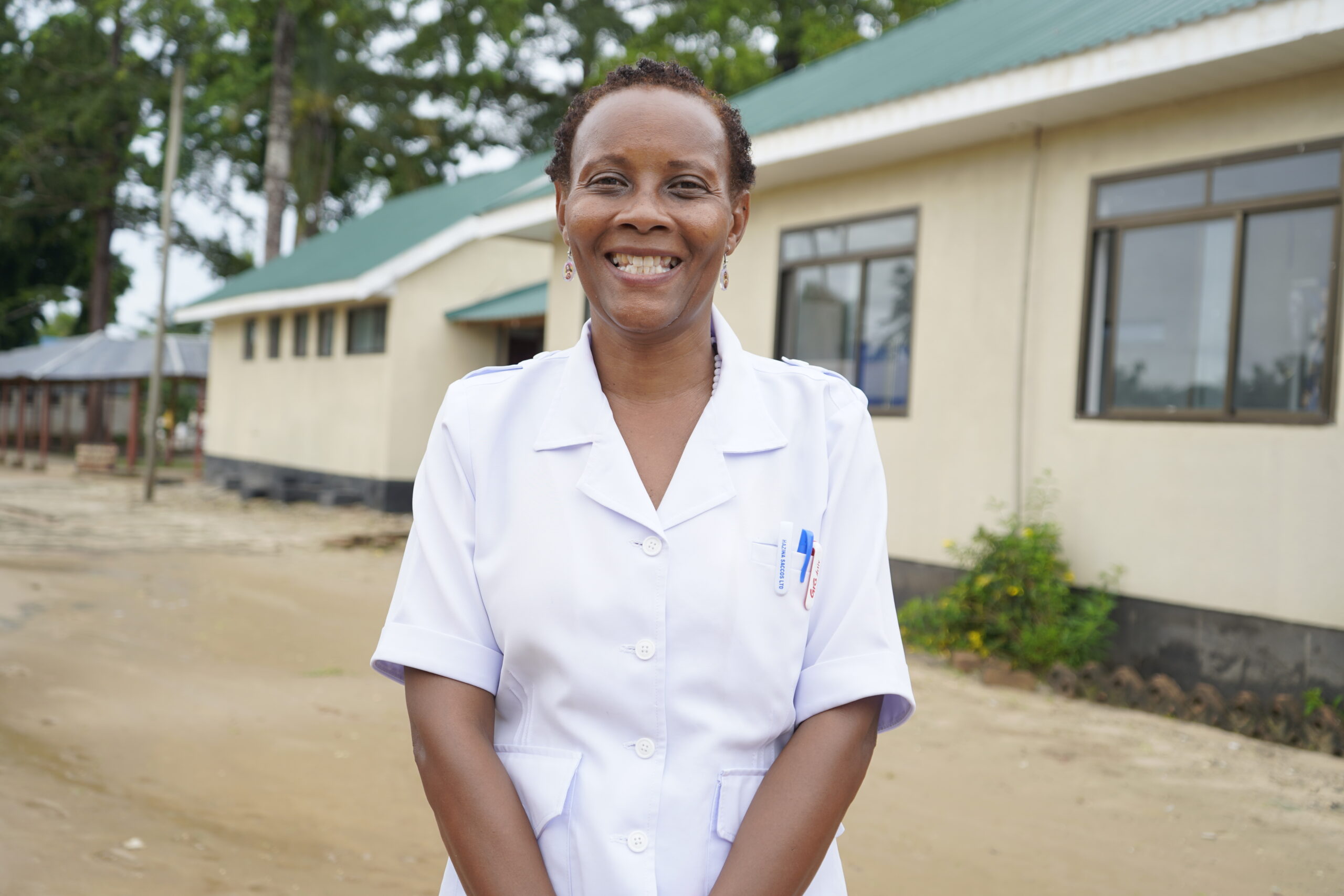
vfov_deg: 37.9
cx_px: 672
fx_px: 1307
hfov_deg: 54.4
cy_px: 448
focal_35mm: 35
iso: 100
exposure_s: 1/250
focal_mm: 35
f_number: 4
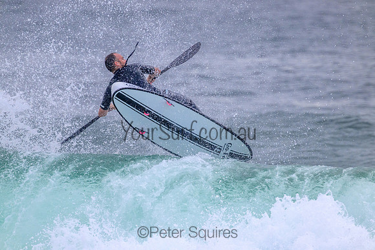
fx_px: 8335
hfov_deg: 2.6
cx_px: 188
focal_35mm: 800
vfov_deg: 1.7
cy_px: 125
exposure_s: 1/1600
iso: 1800
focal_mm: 800
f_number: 11
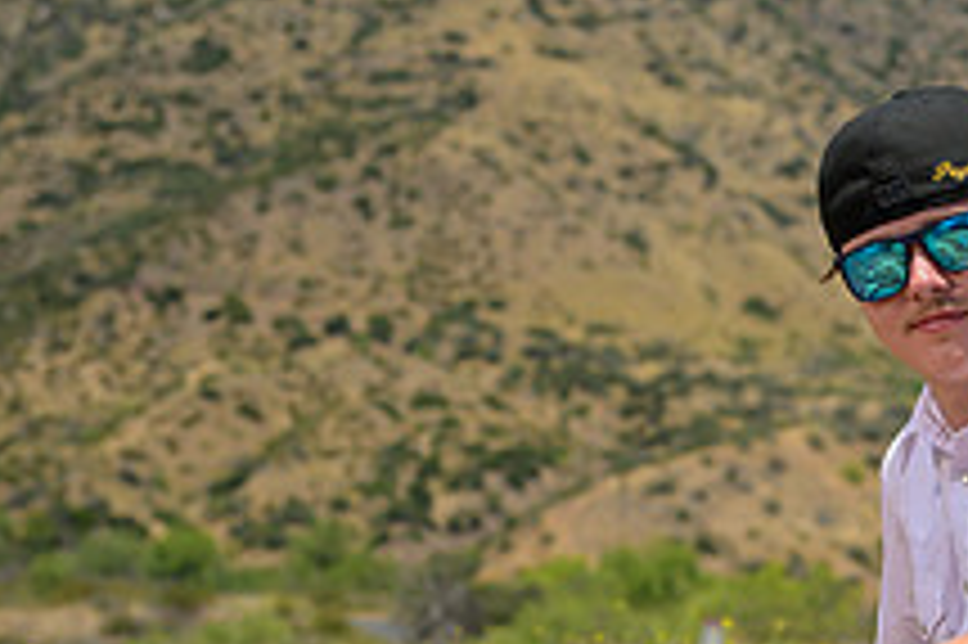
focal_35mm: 146
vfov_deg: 9.3
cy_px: 597
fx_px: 3923
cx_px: 1009
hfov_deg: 13.8
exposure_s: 1/6400
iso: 640
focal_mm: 54
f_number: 4
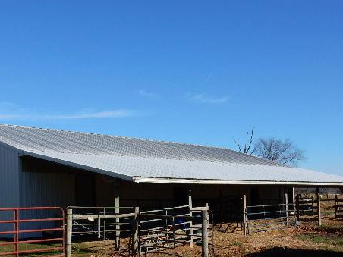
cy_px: 173
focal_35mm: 51
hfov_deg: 37.4
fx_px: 505
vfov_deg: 28.4
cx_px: 150
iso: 125
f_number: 4
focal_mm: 6.4
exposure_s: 1/1250
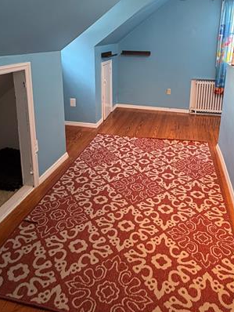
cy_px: 100
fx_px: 243
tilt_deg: -14.6
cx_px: 133
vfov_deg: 63.4
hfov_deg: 51.2
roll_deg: -0.2
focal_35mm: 27
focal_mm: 2.22
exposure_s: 1/60
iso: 250
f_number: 2.2
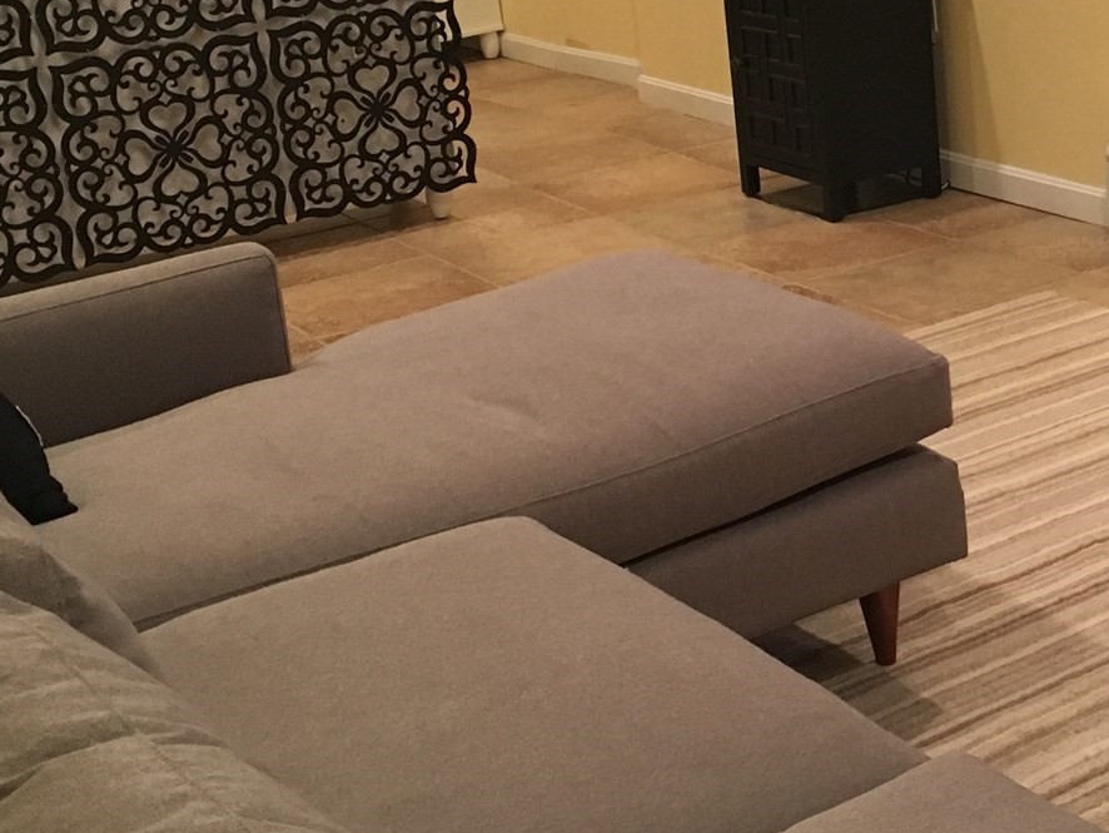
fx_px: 2147
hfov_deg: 28.2
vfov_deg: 21.8
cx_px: 931
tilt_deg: -14.9
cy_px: 244
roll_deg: +5.4
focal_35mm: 67
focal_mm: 4.15
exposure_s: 1/30
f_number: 2.2
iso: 200
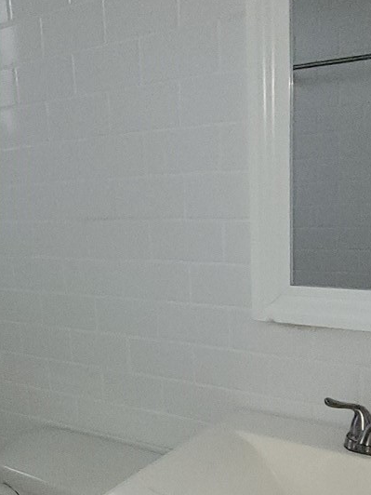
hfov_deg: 27.3
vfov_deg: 37.3
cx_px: -10
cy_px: 368
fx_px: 715
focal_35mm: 50
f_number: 2.2
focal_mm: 1.74
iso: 250
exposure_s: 1/60
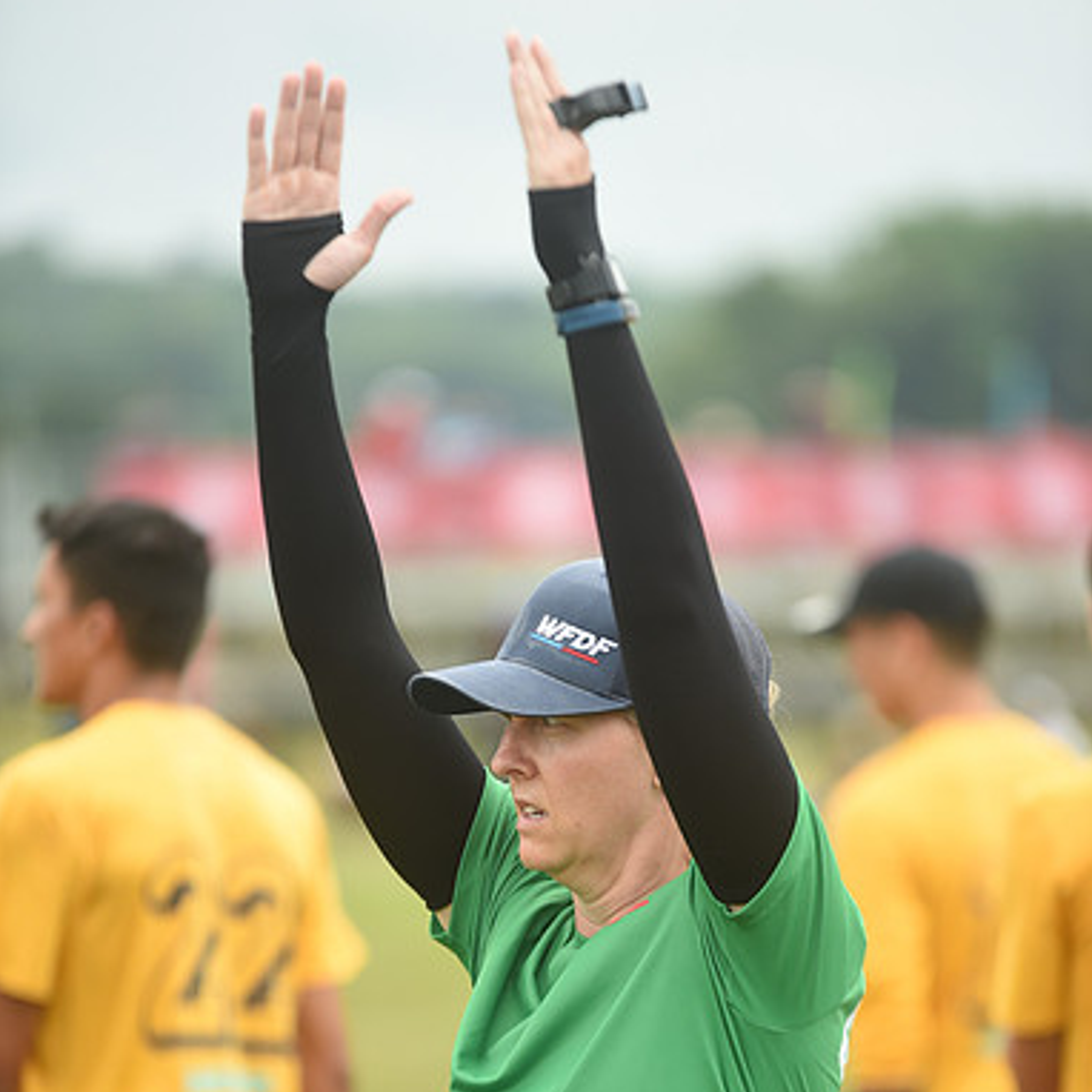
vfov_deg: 6.8
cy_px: 703
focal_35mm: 258
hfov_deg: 6.8
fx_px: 9208
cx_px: 545
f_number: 2.8
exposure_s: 1/1250
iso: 320
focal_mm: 200
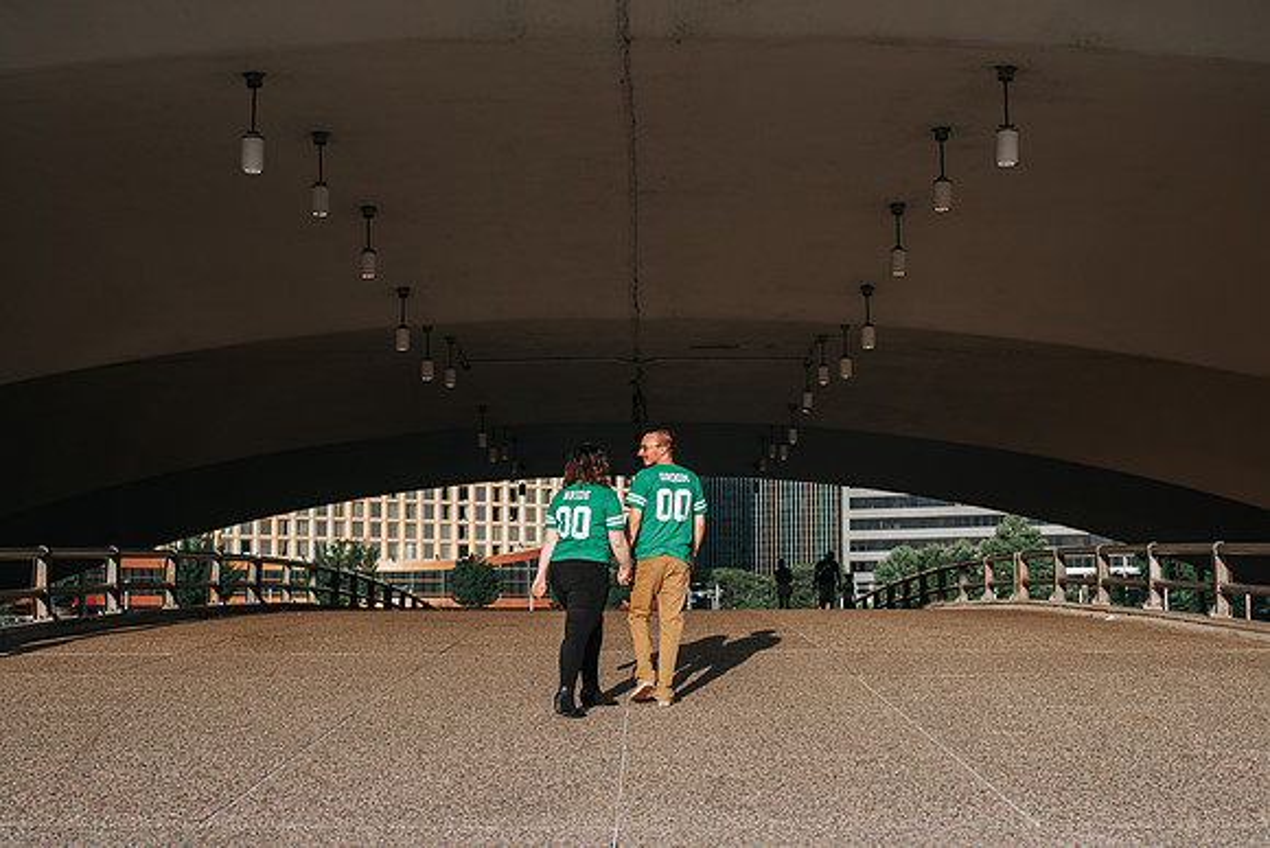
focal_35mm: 47
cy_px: 518
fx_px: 1648
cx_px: 631
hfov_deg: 42.1
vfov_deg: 28.7
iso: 110
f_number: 3.2
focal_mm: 35
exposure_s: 1/800
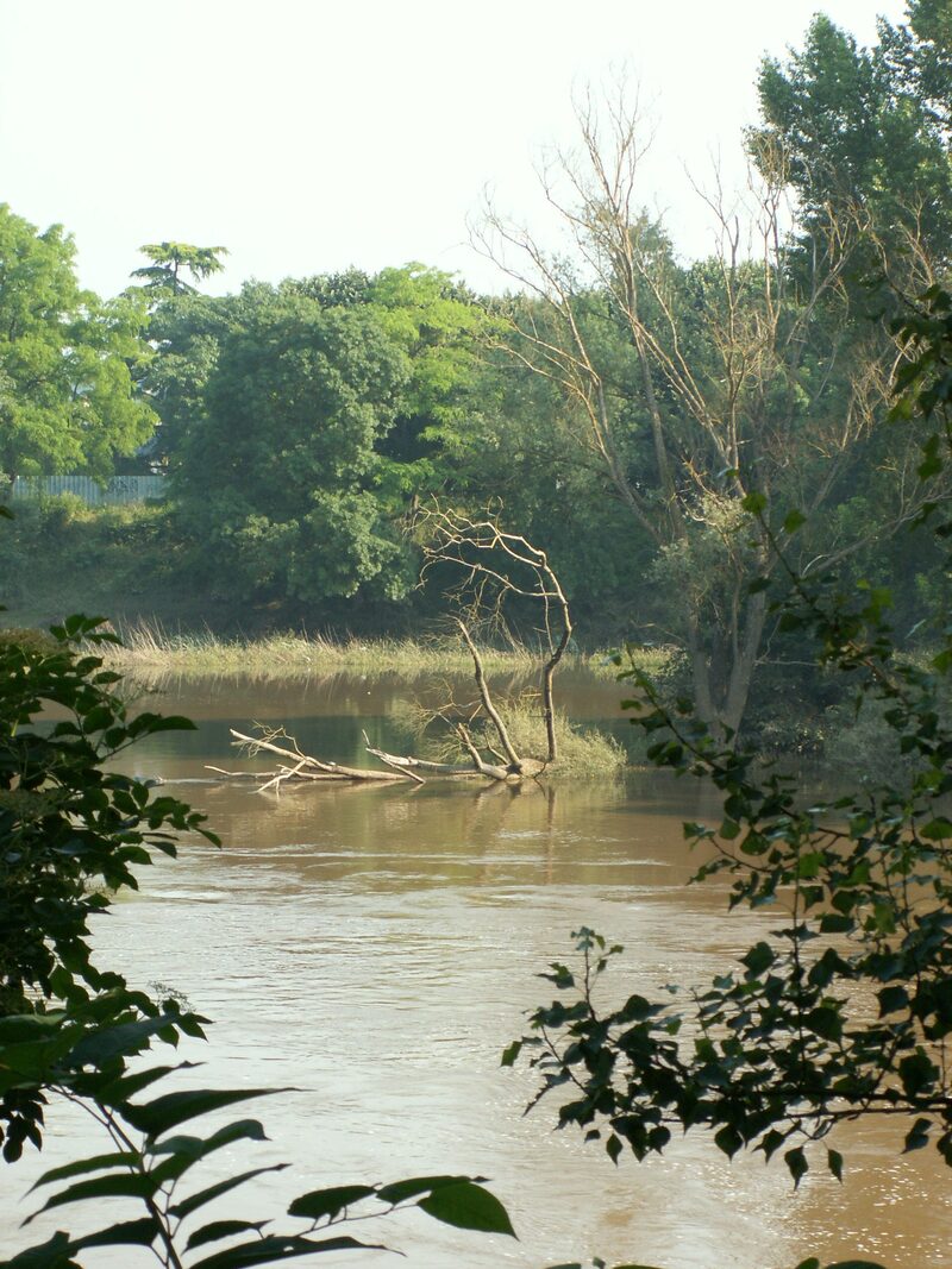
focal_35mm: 105
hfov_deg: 14.1
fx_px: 3851
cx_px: 476
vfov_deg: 18.7
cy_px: 634
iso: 50
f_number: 5
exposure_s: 1/100
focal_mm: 17.23
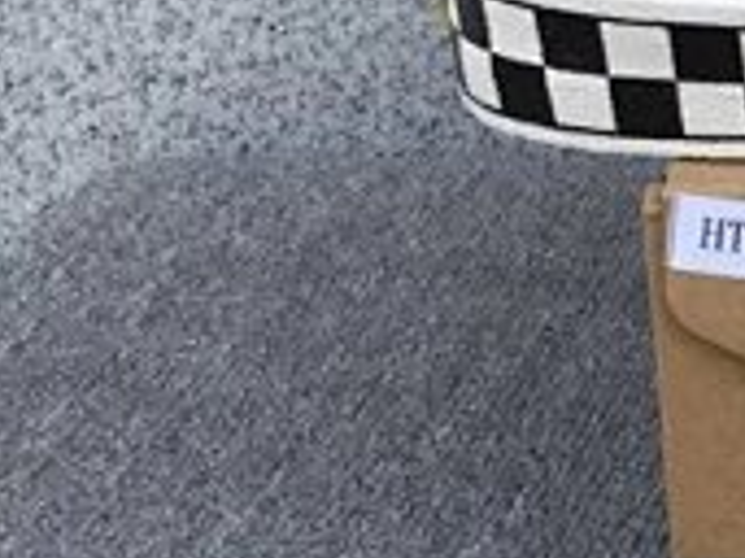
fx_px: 2495
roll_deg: -0.6
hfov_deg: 14.7
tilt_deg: -17.2
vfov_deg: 12.7
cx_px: 1381
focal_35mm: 116
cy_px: 70
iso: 25
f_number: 2.4
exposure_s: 1/364
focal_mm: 3.3
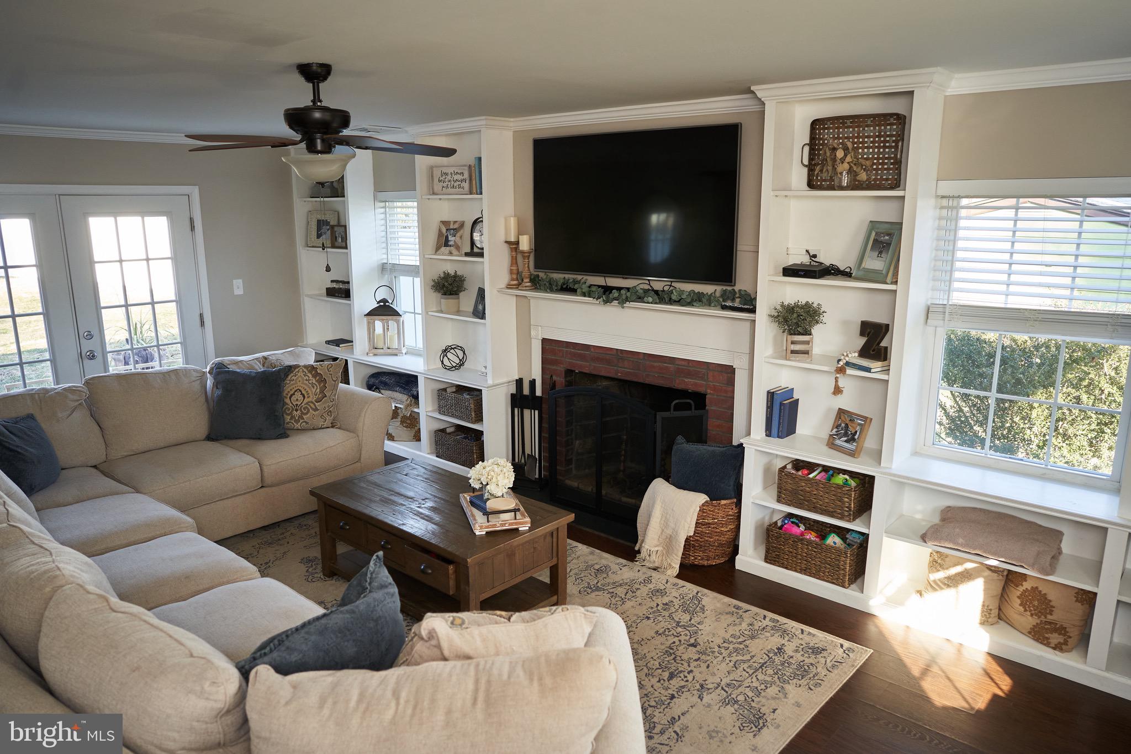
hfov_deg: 71.5
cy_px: 377
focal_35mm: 25
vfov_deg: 51.3
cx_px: 566
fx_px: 785
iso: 800
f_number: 3.5
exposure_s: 1/250
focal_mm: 25
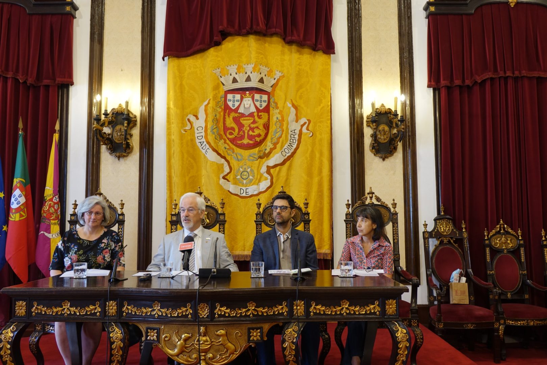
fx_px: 517
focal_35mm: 34
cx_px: 274
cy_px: 182
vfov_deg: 38.9
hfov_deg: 55.8
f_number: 2.8
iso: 250
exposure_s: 1/40
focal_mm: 12.56
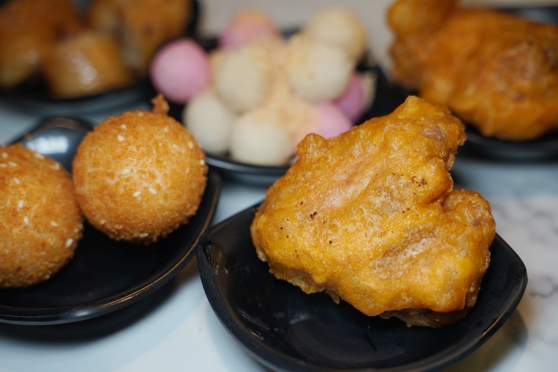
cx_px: 279
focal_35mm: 75
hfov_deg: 27.0
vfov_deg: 18.2
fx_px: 1162
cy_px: 186
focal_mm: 75
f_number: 4
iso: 200
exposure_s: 1/80
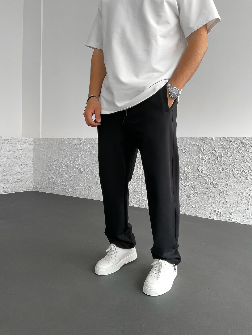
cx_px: 126
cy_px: 168
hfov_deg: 48.2
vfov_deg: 61.7
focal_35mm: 29
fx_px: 281
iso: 40
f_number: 1.8
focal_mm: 3
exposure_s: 1/120
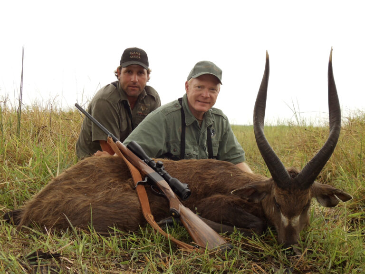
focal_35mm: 61
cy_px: 137
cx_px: 182
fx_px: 643
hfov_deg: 31.7
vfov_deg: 24.0
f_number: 4.1
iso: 200
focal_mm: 8.3
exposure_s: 1/100
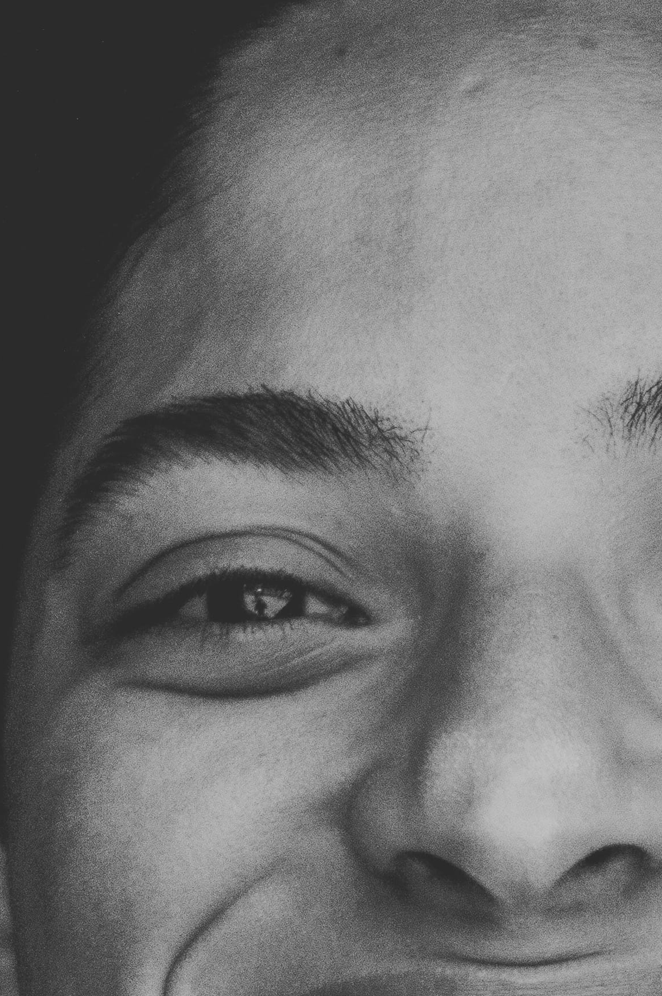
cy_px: 1215
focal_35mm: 260
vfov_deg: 7.8
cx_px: 549
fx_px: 7183
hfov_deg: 5.3
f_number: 2
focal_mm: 50
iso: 400
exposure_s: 1/4000
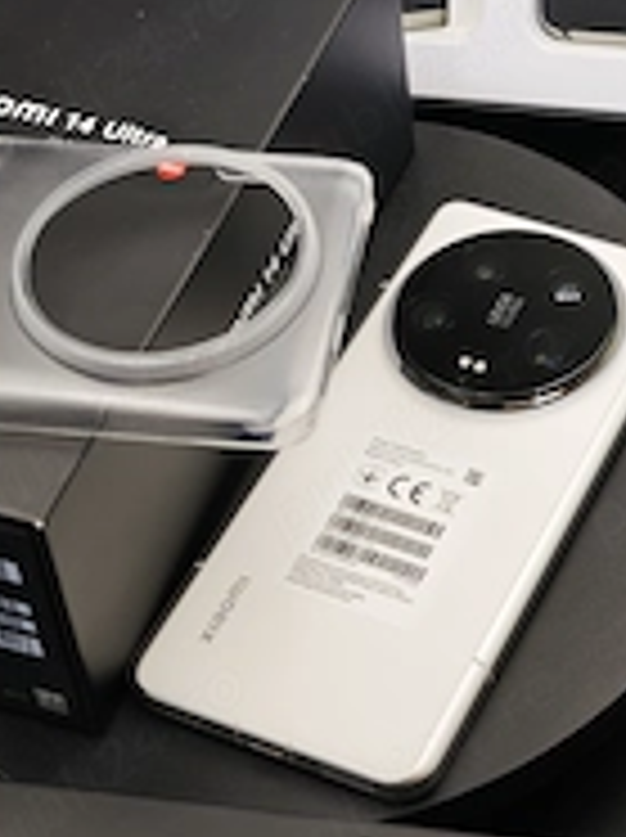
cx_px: 572
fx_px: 2393
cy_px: 162
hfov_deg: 14.7
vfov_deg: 19.6
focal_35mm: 99
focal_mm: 8.72
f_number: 1.63
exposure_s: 1/100
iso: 100
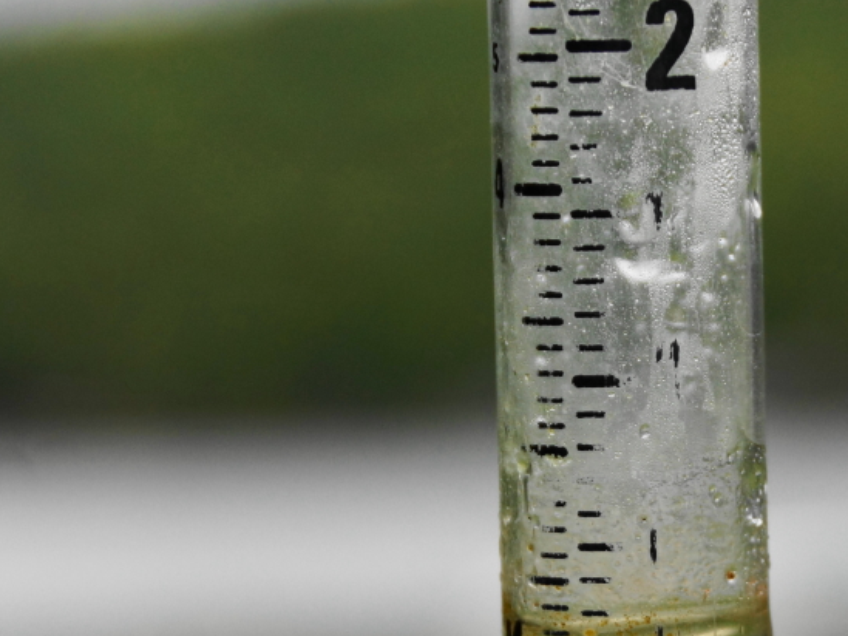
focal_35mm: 223
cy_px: 355
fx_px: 5461
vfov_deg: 6.7
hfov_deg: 8.9
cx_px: 693
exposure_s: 1/160
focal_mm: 85
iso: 320
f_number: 5.6
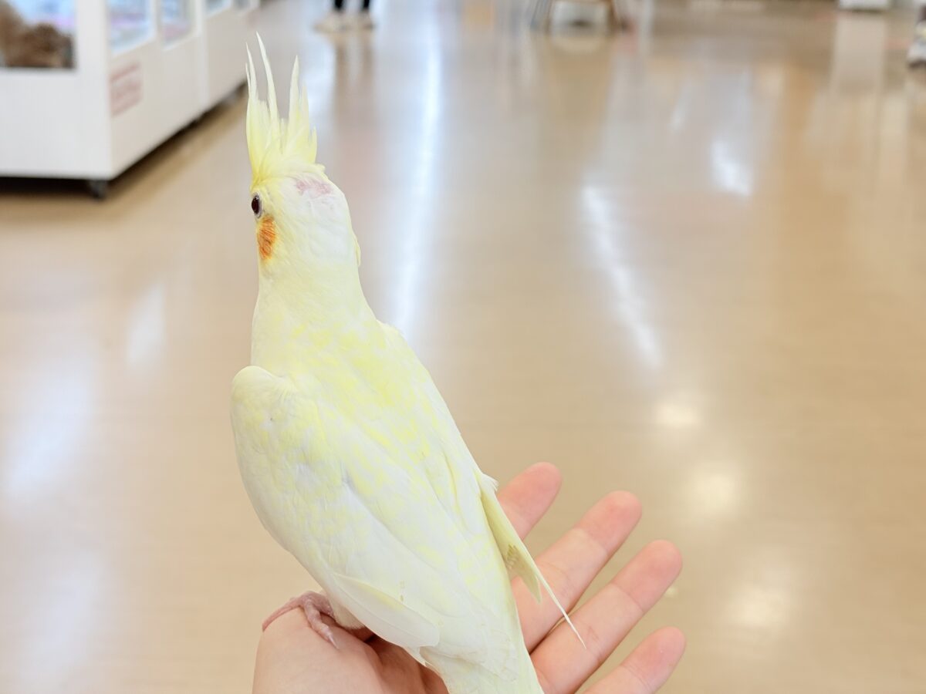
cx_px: 463
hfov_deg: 36.8
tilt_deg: -16.9
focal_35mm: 52
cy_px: 347
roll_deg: -0.6
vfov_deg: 28.0
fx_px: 1391
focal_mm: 5.96
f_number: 1.6
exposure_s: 1/100
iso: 40
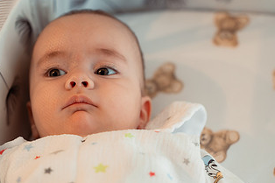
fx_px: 1199
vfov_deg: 8.7
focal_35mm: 157
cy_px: 154
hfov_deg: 13.1
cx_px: 123
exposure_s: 1/200
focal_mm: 85
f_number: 2
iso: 1600
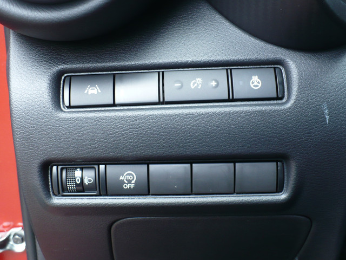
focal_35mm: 45
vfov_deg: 32.2
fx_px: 450
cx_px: 173
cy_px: 130
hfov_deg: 42.1
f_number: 2.8
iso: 100
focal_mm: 6.1
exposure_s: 1/40
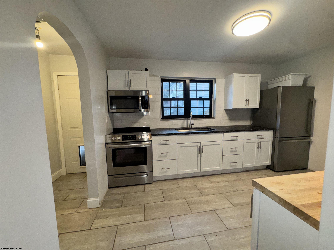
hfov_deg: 102.1
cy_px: 125
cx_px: 167
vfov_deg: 85.7
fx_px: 135
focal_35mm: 14
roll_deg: +3.4
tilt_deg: -5.9
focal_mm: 2.22
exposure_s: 1/122
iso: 80
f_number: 2.2
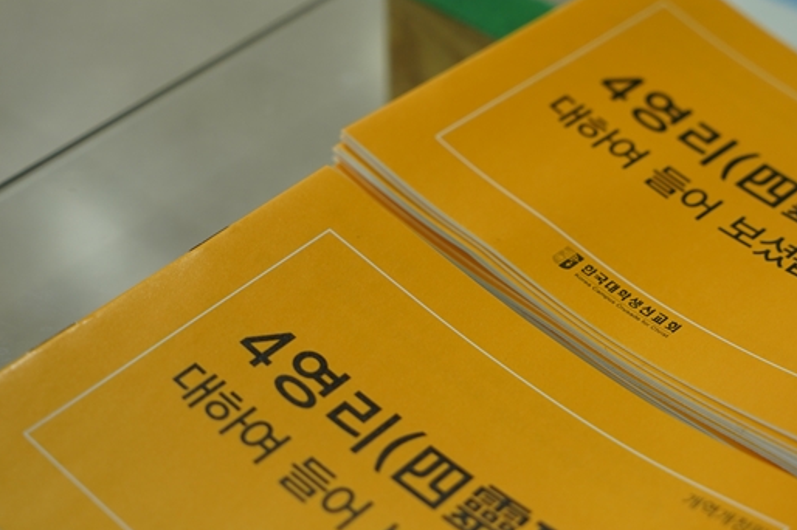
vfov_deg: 16.8
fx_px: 1792
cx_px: 532
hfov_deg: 24.9
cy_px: 229
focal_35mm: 81
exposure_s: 1/60
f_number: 4
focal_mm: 52
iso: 640
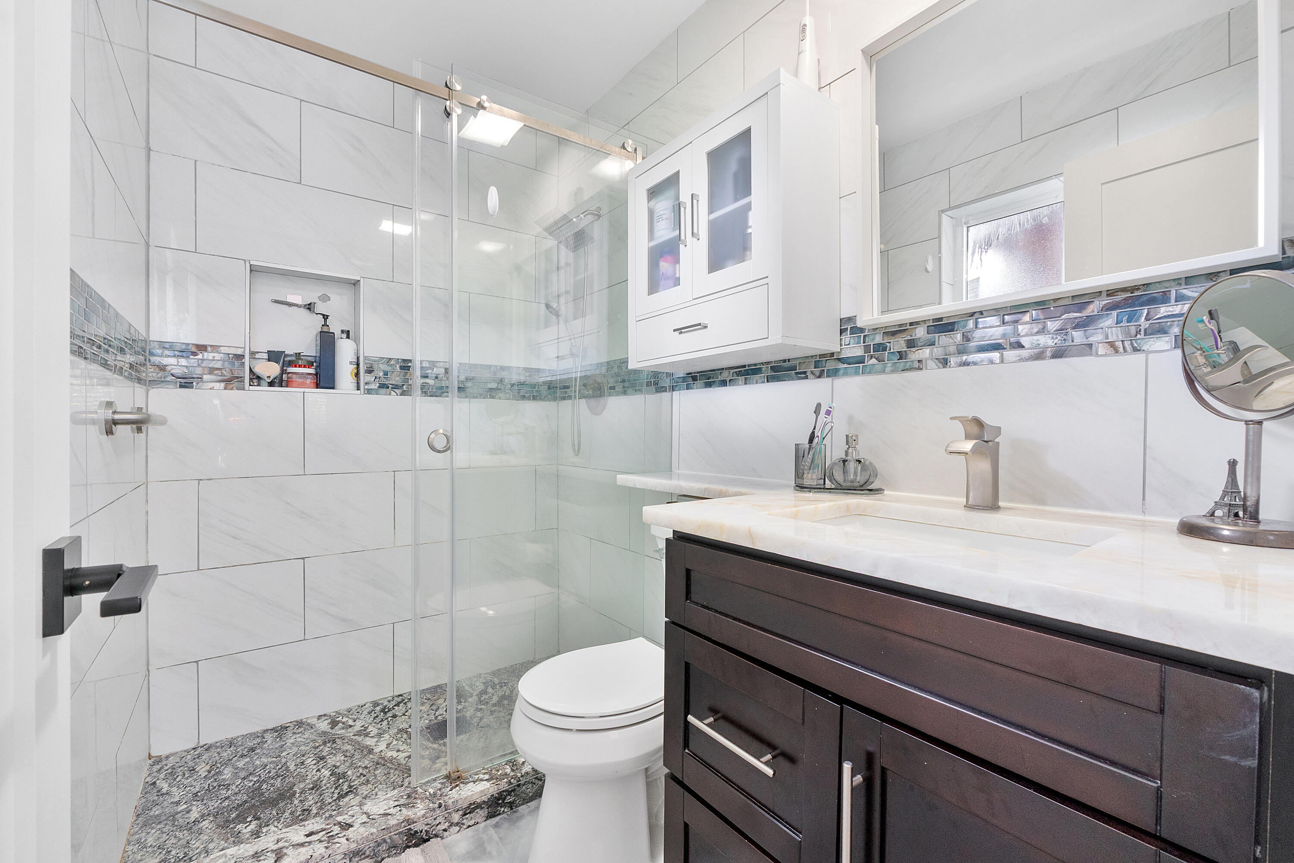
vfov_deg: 77.3
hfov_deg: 100.4
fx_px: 539
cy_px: 432
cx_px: 647
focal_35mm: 15
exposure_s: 1/13
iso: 800
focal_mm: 10
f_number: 7.1
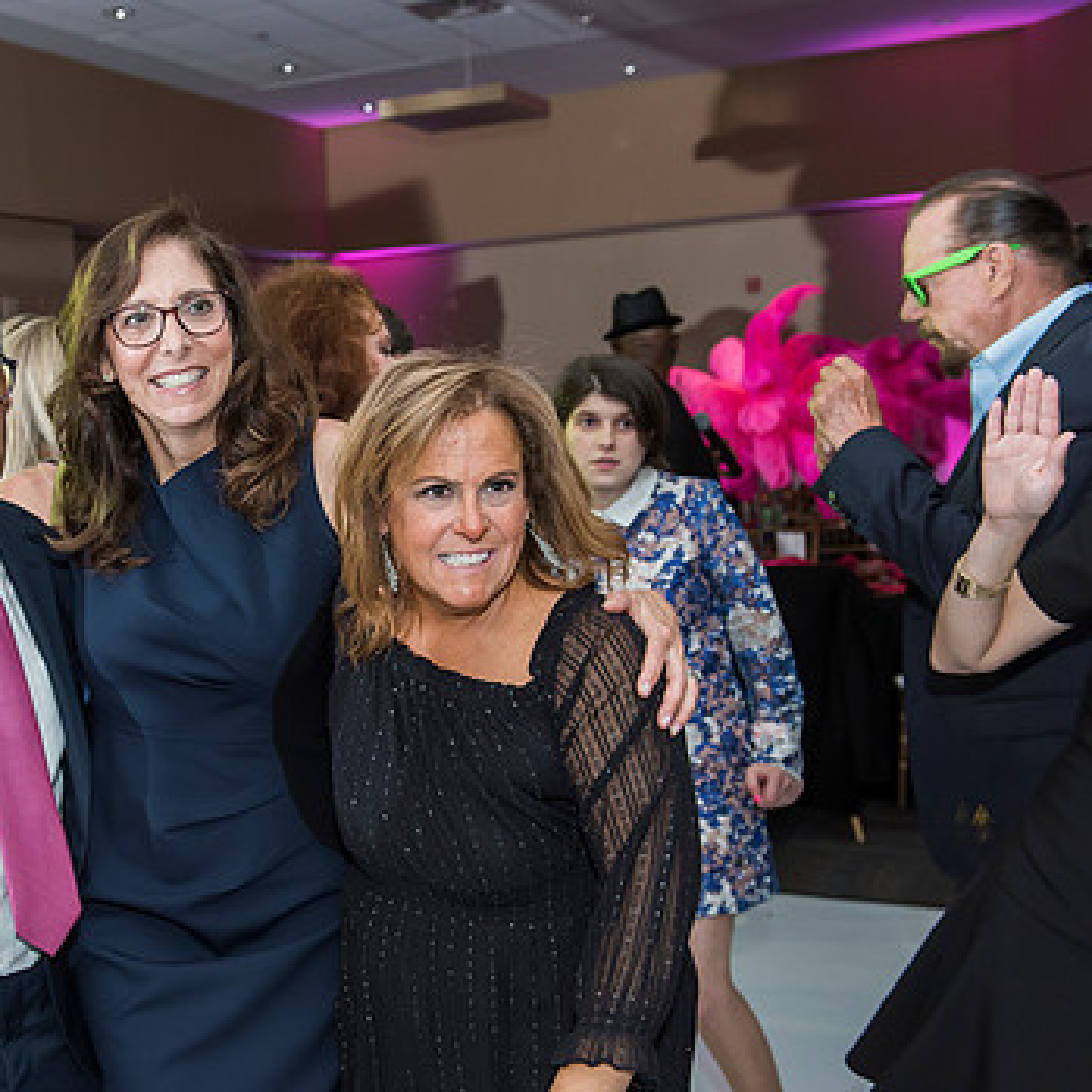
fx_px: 1713
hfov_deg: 34.3
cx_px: 225
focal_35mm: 48
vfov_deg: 35.3
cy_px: 574
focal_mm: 34
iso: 800
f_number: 4
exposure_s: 1/100
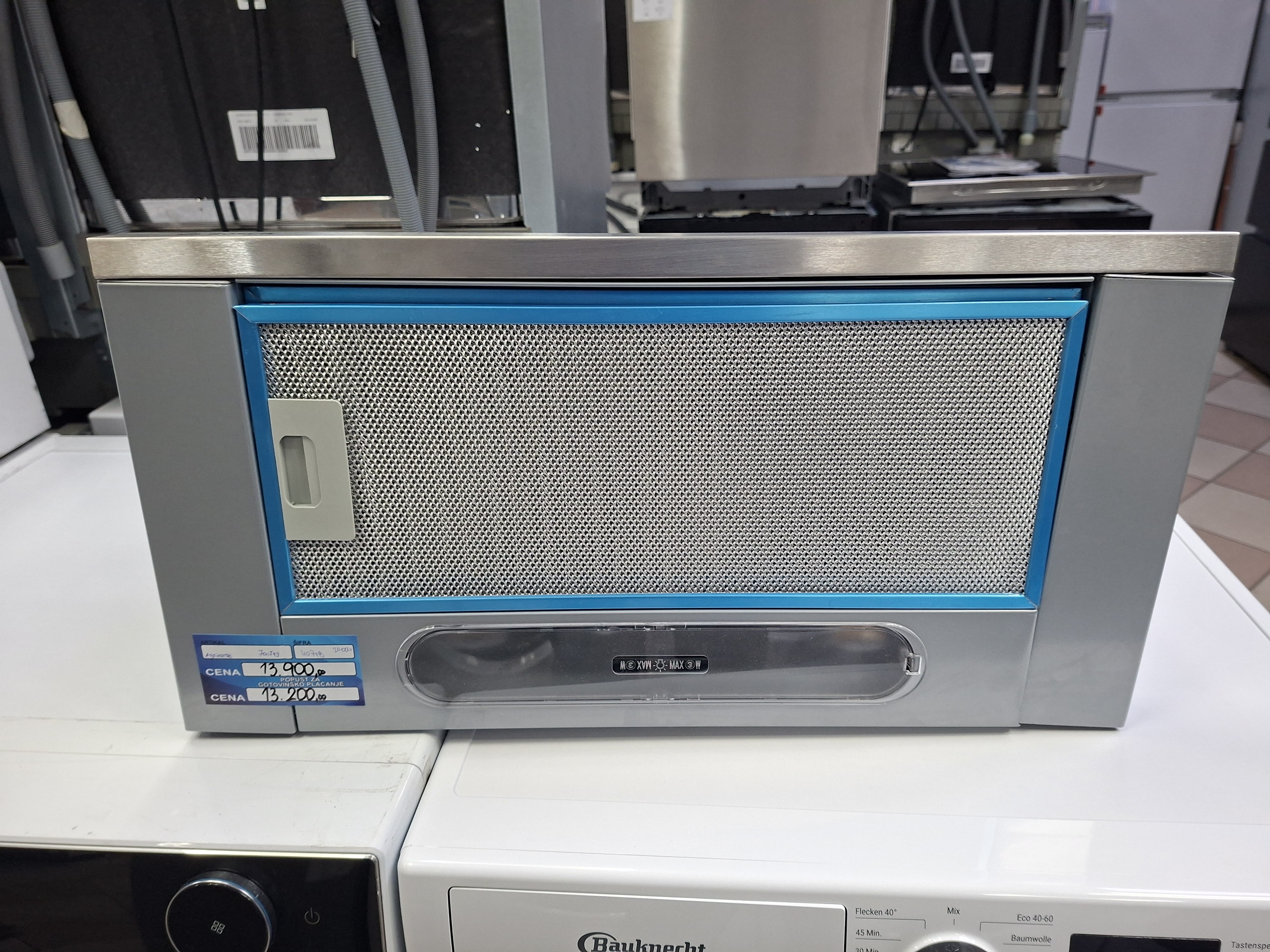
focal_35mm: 23
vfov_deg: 58.9
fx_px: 844
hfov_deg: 73.9
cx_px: 635
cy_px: 476
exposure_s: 1/100
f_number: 1.8
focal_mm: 5.54
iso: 320
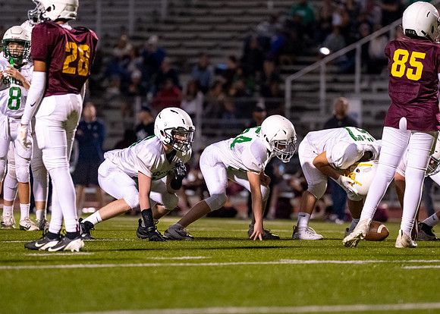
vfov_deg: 4.2
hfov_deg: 5.9
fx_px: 4302
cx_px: 228
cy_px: 160
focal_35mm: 344
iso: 4000
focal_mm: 200
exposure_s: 1/1250
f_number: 2.8
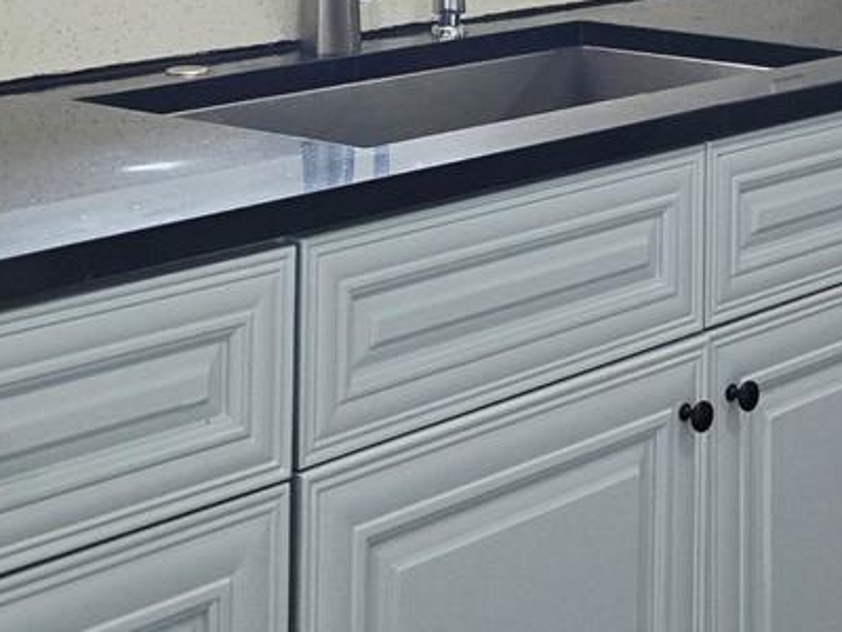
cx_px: 684
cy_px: -228
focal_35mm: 92
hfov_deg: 21.0
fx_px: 2238
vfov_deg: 15.2
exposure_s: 1/180
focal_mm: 5.4
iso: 125
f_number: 1.8
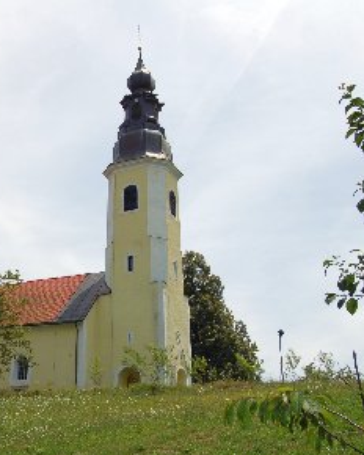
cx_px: 76
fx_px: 700
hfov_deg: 28.6
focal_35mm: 52
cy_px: 231
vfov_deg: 36.0
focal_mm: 24
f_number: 10
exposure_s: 1/400
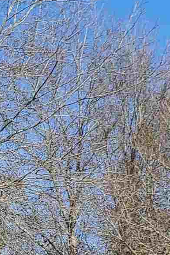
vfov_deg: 13.7
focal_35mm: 141
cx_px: -103
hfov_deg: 9.4
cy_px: 382
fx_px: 998
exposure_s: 1/1362
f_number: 2.4
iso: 50
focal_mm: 4.3
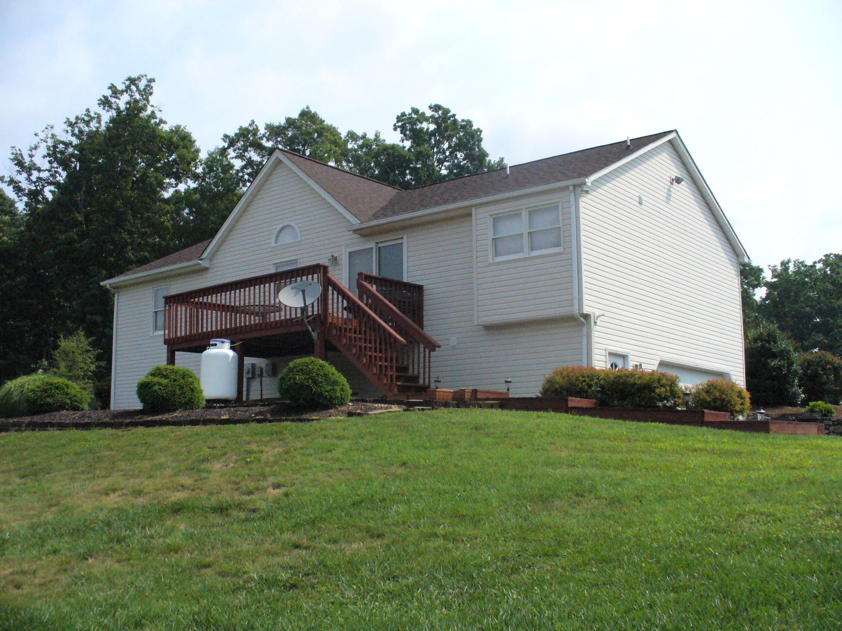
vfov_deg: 38.7
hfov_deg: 50.1
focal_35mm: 37
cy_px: 316
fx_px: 900
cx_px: 421
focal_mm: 6.1
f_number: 5.6
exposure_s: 1/2000
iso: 400
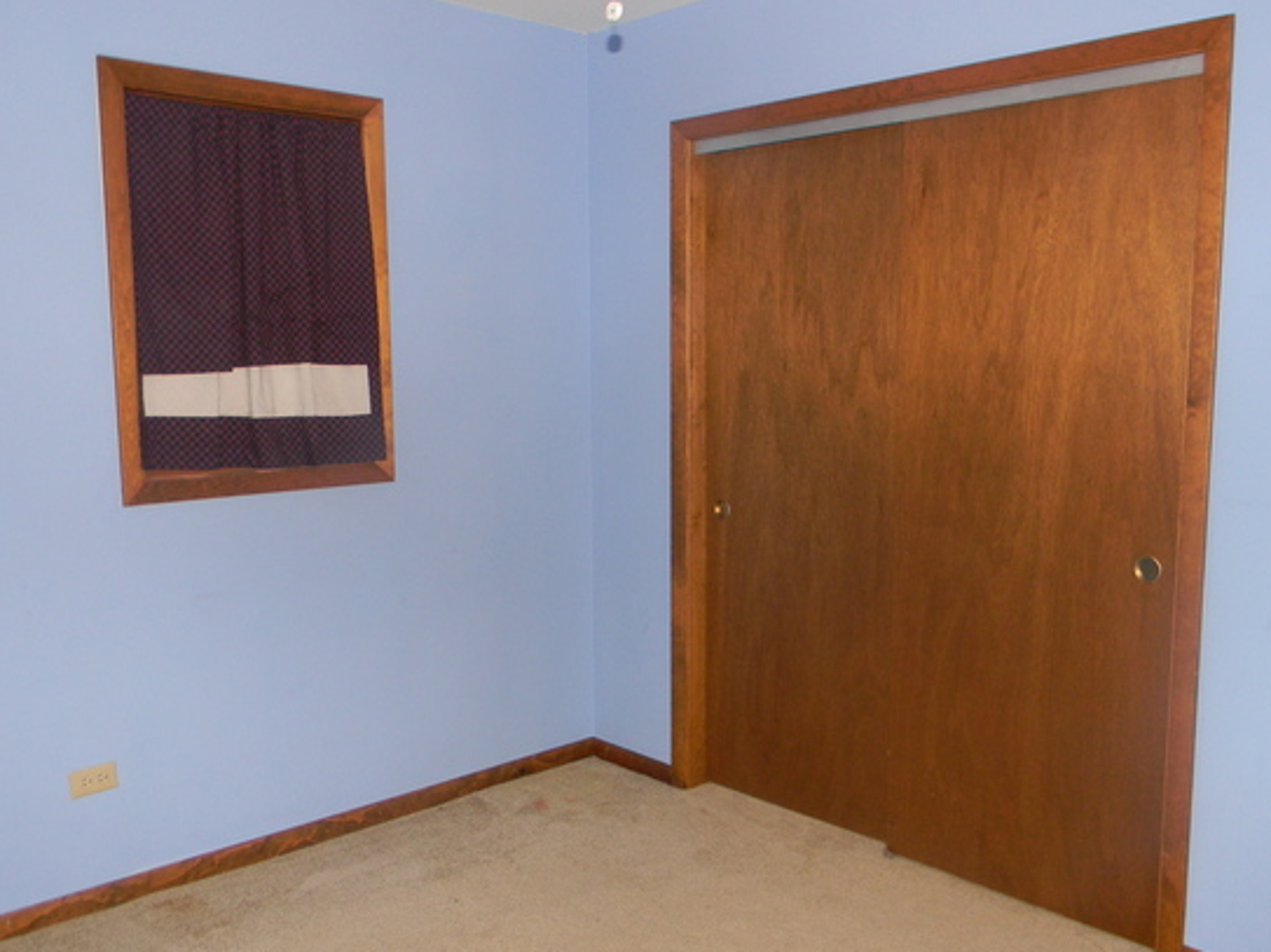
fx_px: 1211
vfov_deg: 42.9
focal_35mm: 33
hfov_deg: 55.4
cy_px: 498
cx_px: 648
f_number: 3.5
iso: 221
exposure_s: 1/26
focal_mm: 5
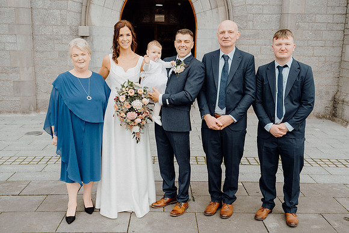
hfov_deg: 50.7
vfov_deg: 35.1
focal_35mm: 38
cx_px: 174
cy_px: 116
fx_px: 368
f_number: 5
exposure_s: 1/160
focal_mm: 38
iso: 125
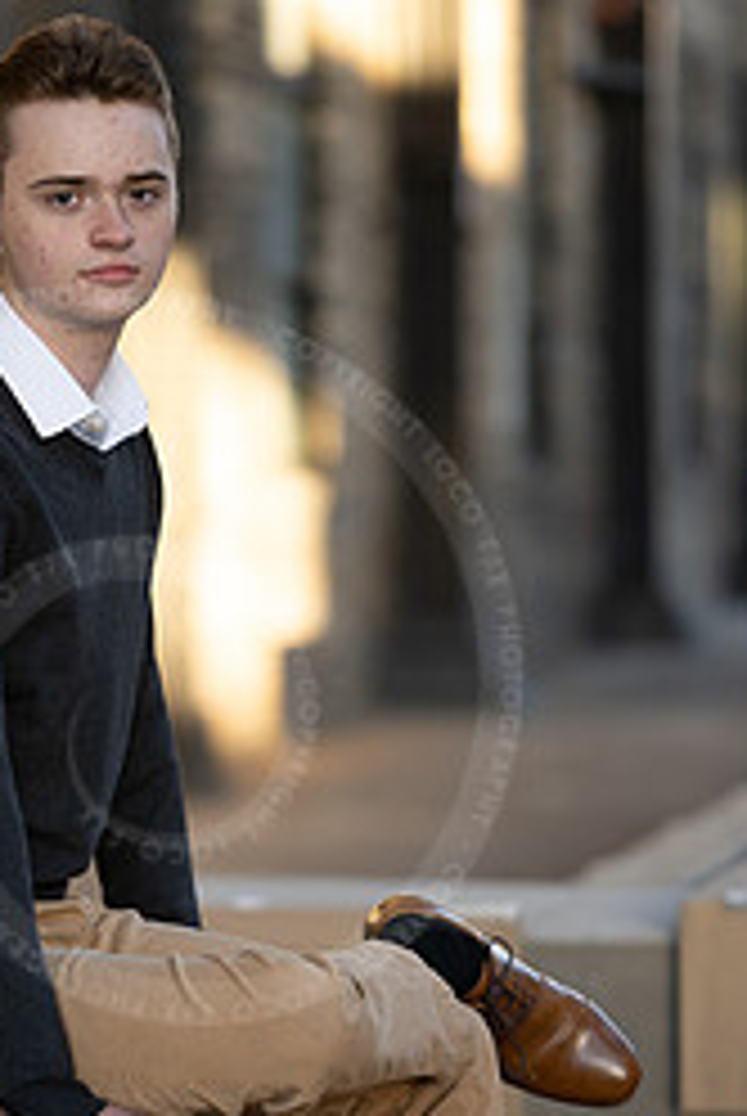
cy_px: 832
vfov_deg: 13.3
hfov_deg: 8.9
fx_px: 4780
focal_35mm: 154
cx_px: 212
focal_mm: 85
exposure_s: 1/500
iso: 200
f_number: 1.8
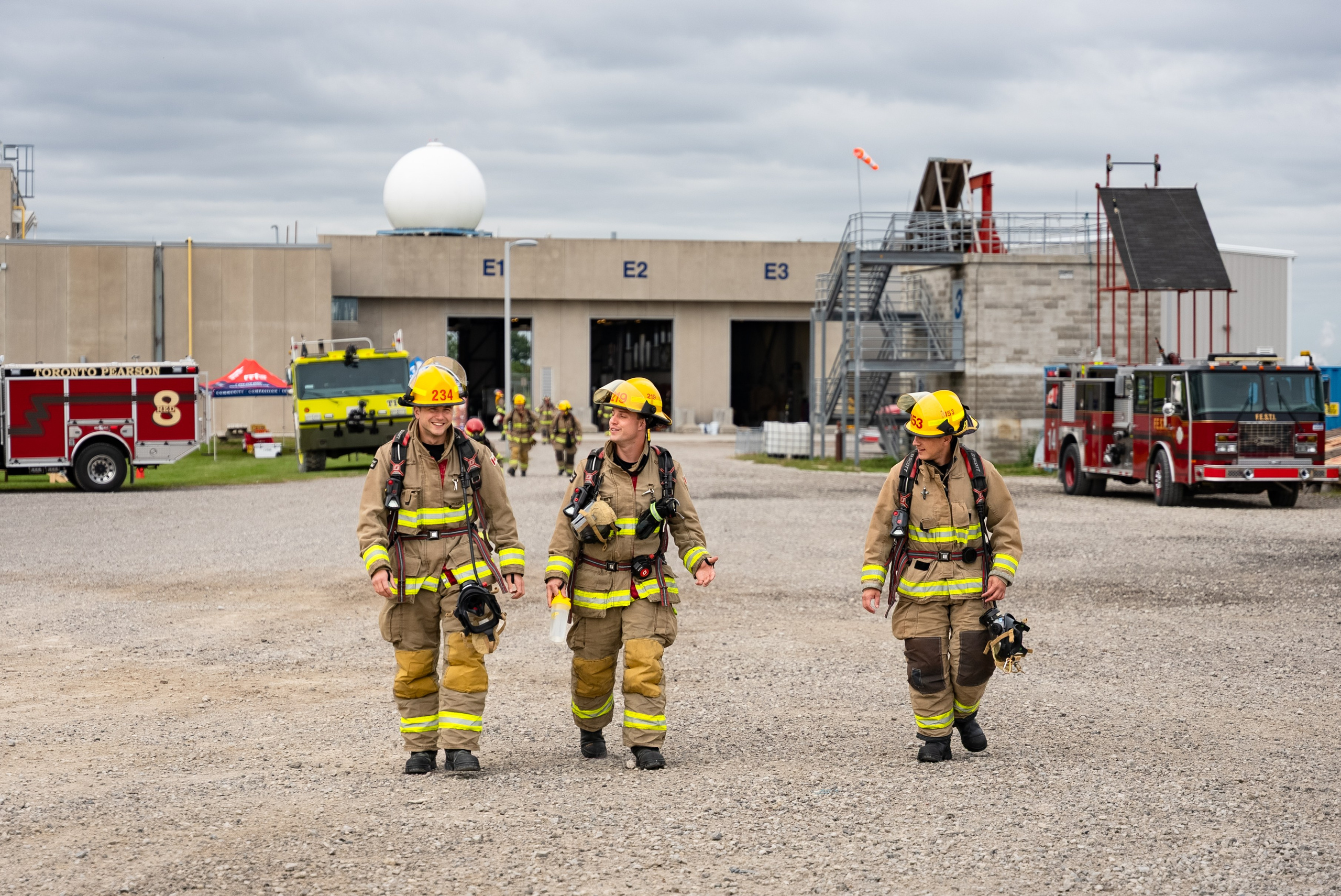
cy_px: 451
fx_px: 3054
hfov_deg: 24.8
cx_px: 615
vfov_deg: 16.7
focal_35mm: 82
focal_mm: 70
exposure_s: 1/2500
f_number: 2.8
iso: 125
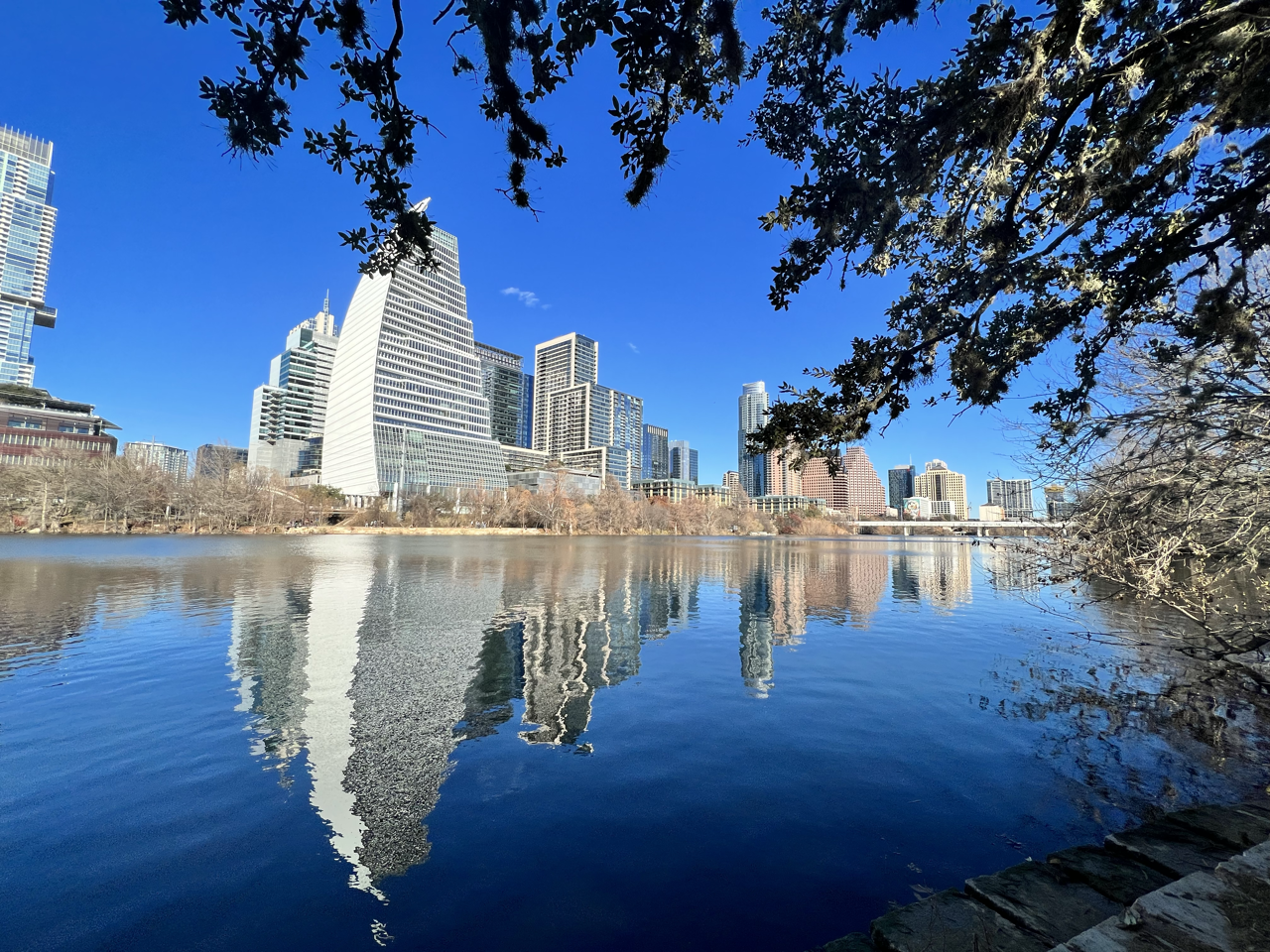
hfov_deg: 106.2
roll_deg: -0.8
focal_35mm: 13
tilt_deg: +6.0
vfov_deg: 89.9
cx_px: 635
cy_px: 476
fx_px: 477
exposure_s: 1/1597
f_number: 1.8
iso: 32
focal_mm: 1.57
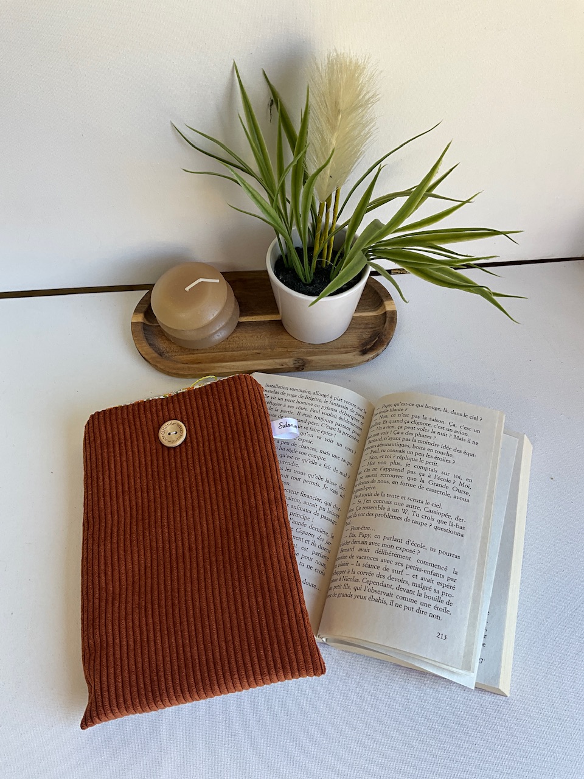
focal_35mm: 29
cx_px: 292
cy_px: 390
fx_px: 652
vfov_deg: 61.7
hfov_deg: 48.2
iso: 25
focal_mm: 3
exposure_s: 1/100
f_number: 1.8
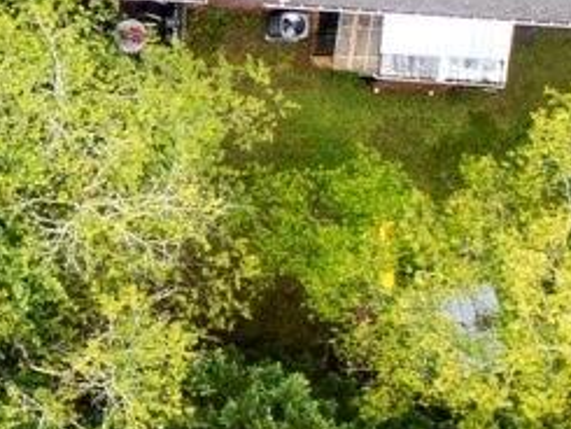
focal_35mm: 225
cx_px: -1321
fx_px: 3713
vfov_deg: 6.6
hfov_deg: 7.4
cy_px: 86
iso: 100
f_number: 2.8
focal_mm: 10.26
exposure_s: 1/120
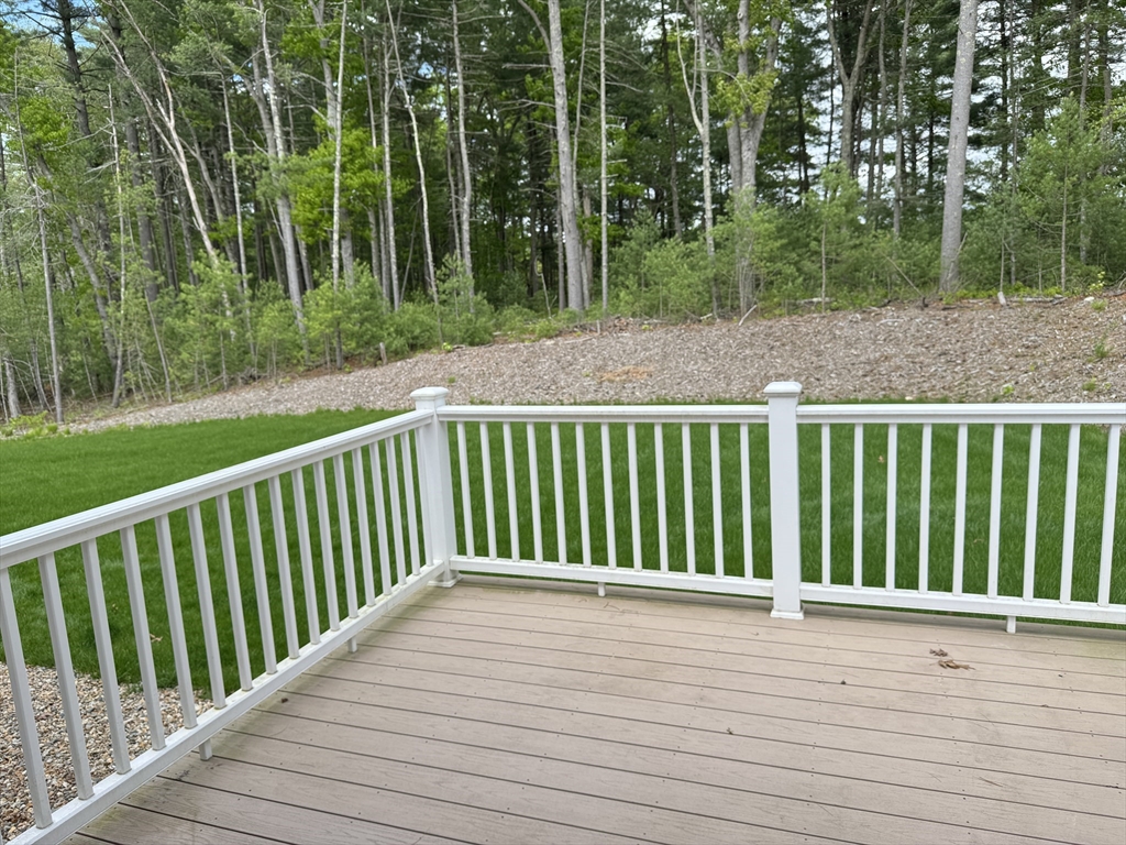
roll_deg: +2.9
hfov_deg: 71.6
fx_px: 781
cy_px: 422
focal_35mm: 24
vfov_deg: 56.8
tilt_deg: -9.5
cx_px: 563
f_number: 1.78
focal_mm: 6.76
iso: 80
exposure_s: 1/739
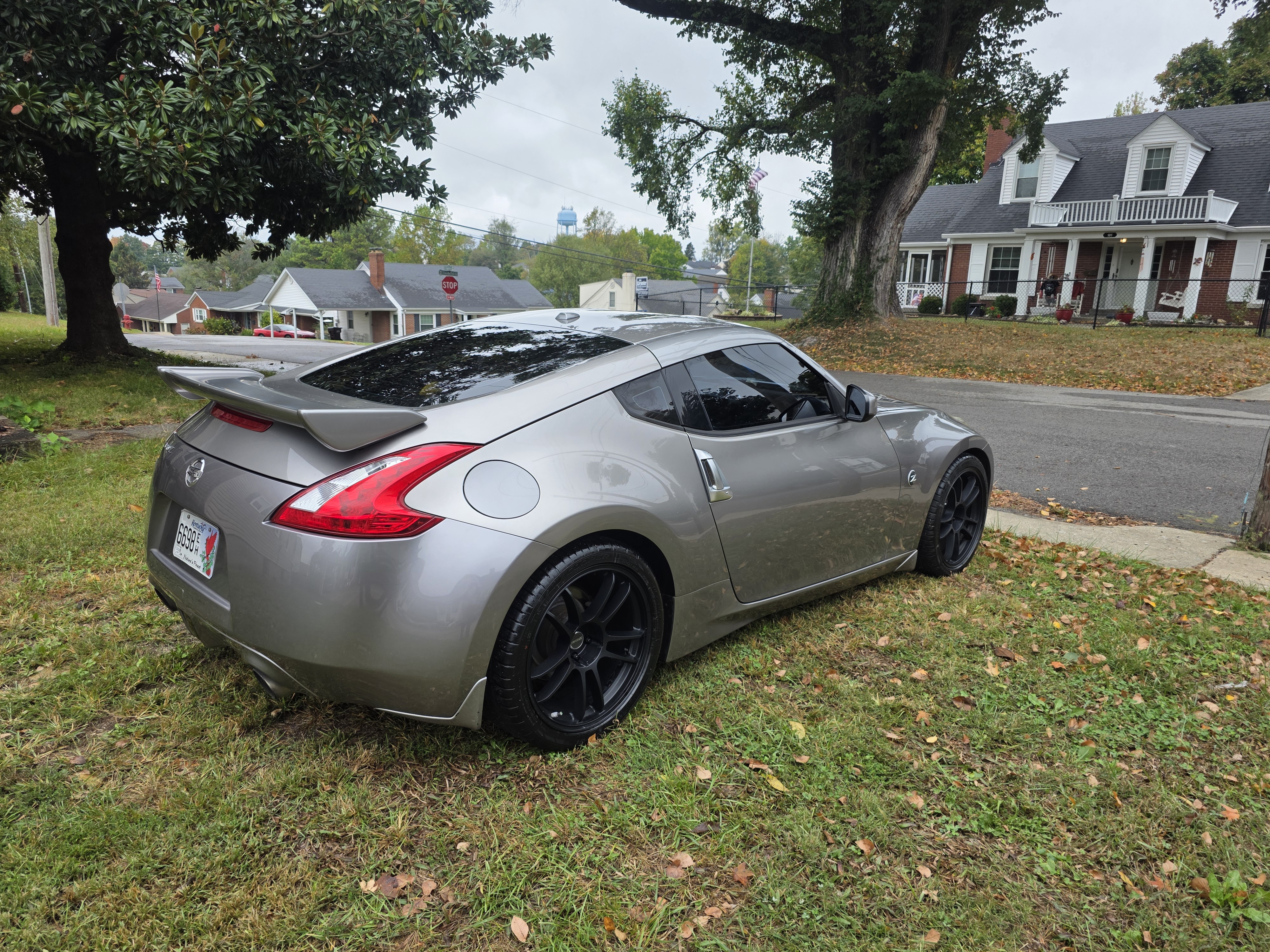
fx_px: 844
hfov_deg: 73.9
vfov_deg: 58.9
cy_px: 476
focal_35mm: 23
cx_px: 635
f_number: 1.7
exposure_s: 1/1225
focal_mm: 6.3
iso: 80
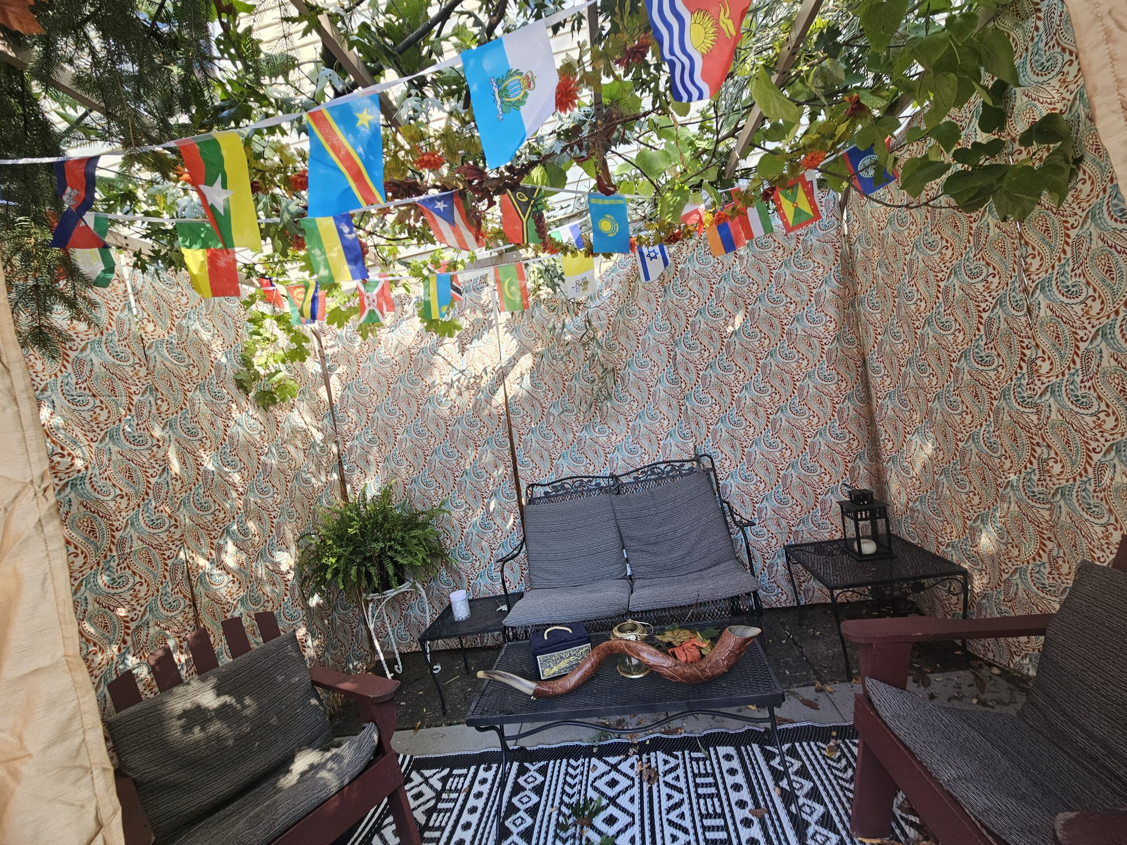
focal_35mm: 13
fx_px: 423
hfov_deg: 106.2
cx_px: 564
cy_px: 422
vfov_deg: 89.9
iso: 50
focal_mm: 2.2
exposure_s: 1/120
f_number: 2.2
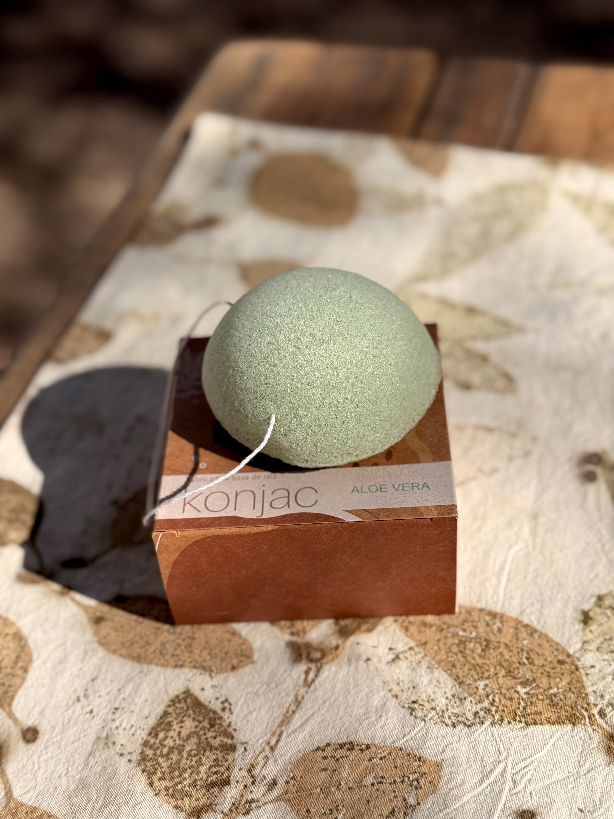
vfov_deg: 39.7
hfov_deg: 30.3
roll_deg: +3.3
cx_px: 307
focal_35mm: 48
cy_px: 410
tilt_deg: -44.4
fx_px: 1135
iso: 64
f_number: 1.78
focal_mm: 6.76
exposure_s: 1/7143
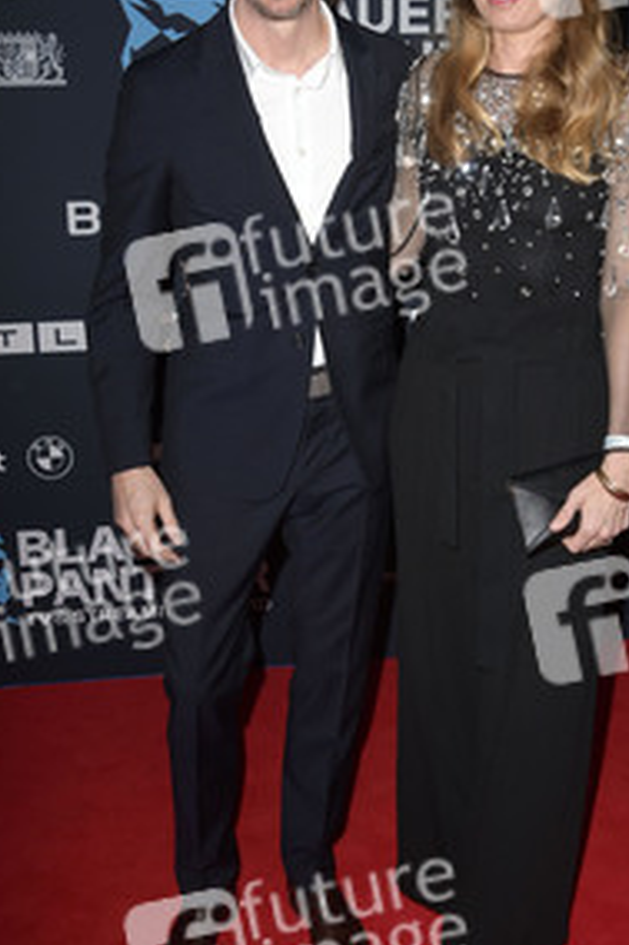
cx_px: 393
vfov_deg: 43.6
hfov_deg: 29.7
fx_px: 1181
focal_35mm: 45
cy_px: 439
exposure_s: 1/250
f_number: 5.6
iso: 500
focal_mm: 32
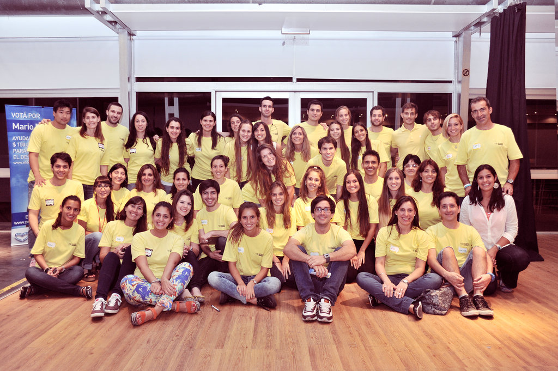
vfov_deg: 44.9
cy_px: 186
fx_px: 449
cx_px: 279
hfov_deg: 63.7
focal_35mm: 29
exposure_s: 1/60
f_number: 3.5
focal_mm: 29
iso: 1600
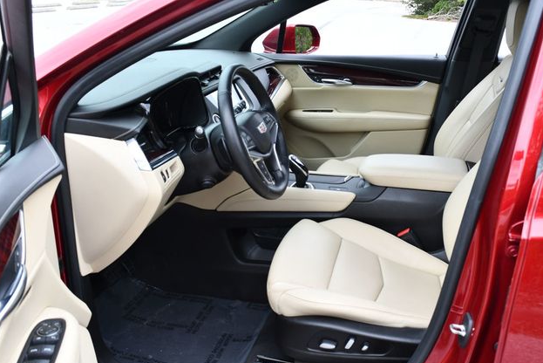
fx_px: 558
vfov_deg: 36.0
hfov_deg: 51.9
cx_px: 275
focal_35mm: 37
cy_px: 186
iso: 280
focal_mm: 18
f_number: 5.6
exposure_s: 1/250
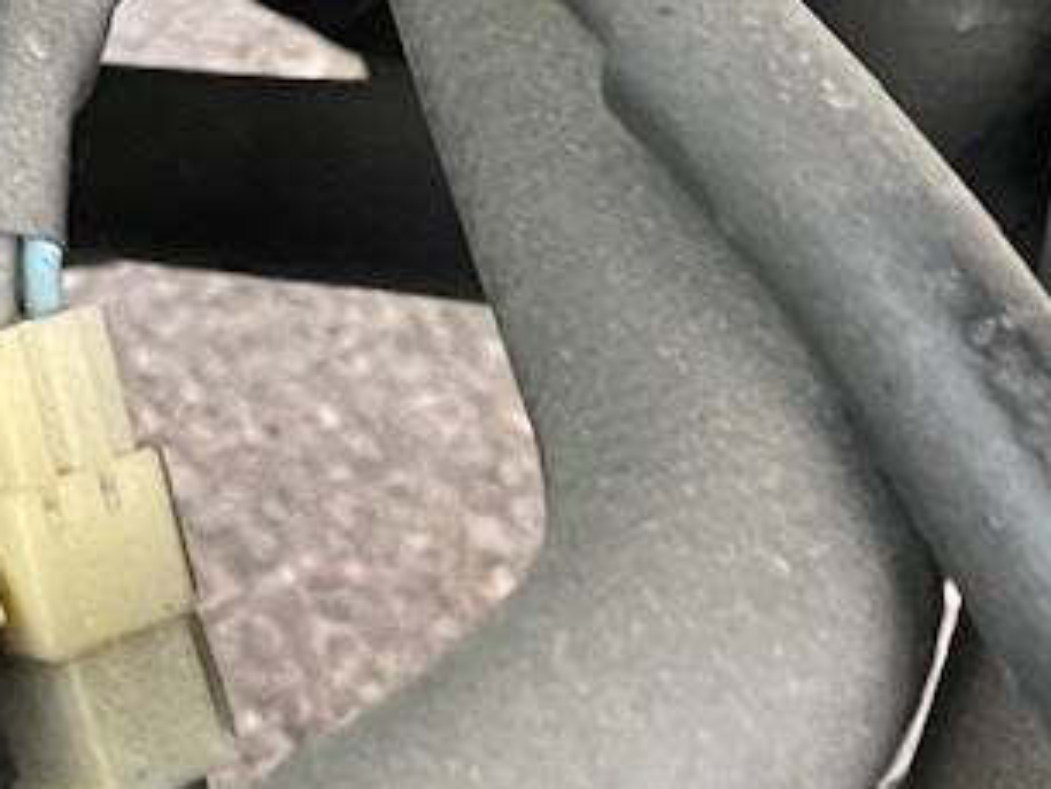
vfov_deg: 14.1
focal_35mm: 105
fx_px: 3189
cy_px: 214
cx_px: 813
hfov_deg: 18.6
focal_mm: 5.1
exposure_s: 1/40
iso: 640
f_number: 1.6
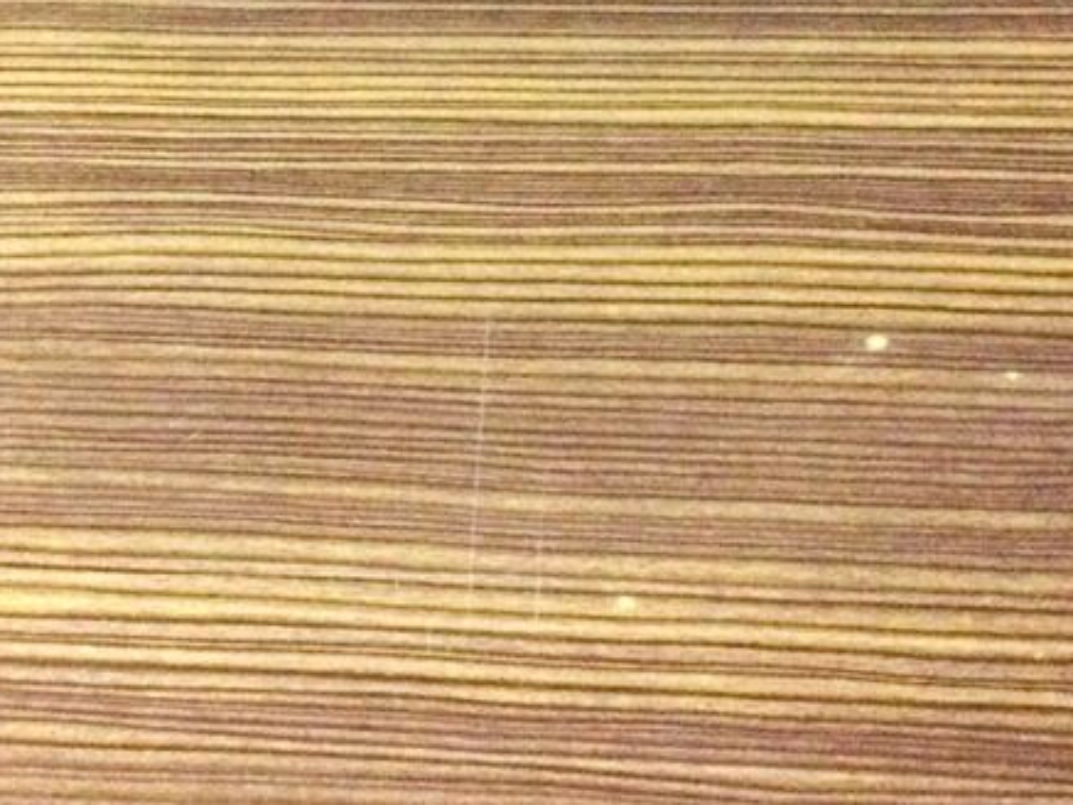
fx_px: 2108
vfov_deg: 21.5
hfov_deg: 28.4
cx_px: 366
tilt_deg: -46.4
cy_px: 221
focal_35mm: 68
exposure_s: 1/17
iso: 640
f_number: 2.2
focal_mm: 4.15
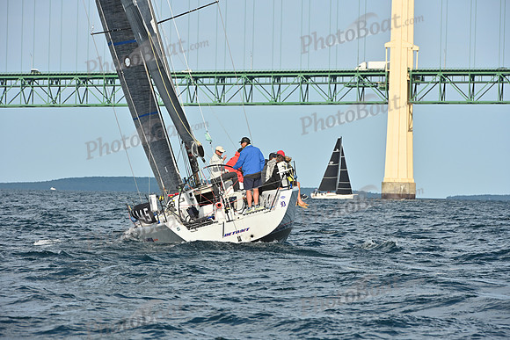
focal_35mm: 200
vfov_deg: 6.9
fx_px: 2834
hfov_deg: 10.3
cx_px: 255
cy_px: 170
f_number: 10
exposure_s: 1/1000
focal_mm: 200
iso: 320
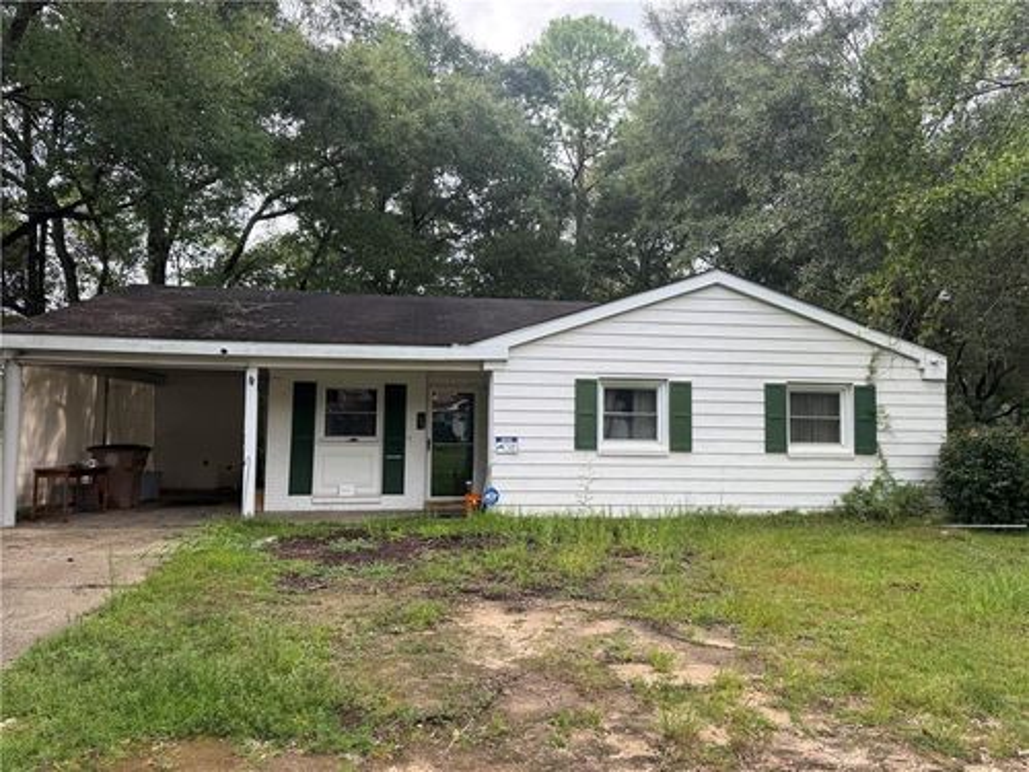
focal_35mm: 24
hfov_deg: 71.6
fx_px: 713
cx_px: 514
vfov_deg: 56.8
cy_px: 386
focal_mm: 6.76
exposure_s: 1/822
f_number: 1.78
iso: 80
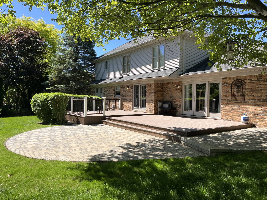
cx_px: 134
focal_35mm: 26
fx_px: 201
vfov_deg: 53.1
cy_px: 100
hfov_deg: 67.3
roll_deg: -0.6
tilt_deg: -0.7
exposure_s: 1/1695
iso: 50
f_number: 1.6
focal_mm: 5.1
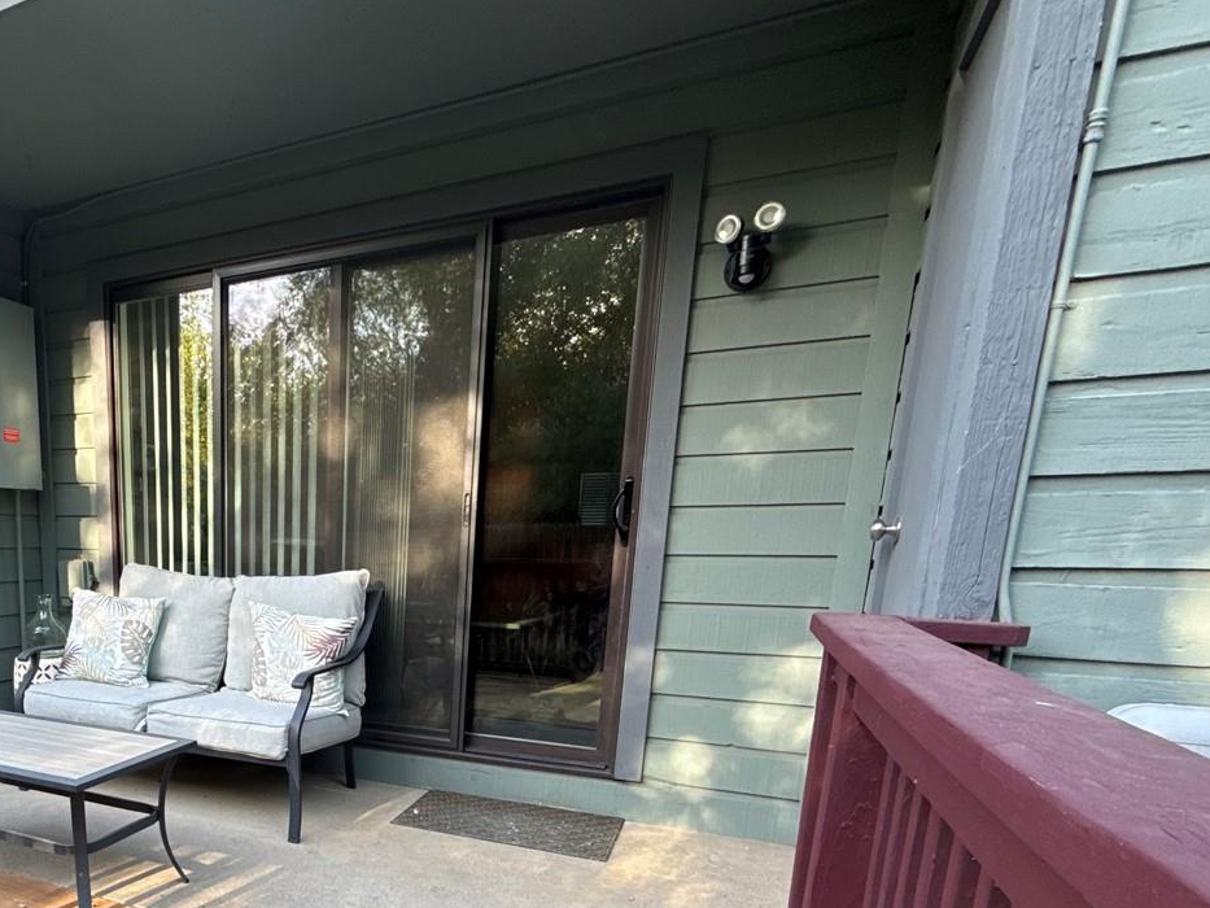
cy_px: 719
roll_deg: -0.4
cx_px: 274
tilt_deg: -12.0
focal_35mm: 24
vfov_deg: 53.3
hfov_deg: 66.2
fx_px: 839
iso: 64
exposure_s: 1/99
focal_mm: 2.22
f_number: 2.2
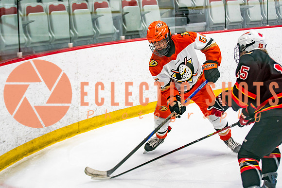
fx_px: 737
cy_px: 79
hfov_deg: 21.7
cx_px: 128
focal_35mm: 94
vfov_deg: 14.6
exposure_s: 1/640
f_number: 2.8
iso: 800
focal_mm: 70
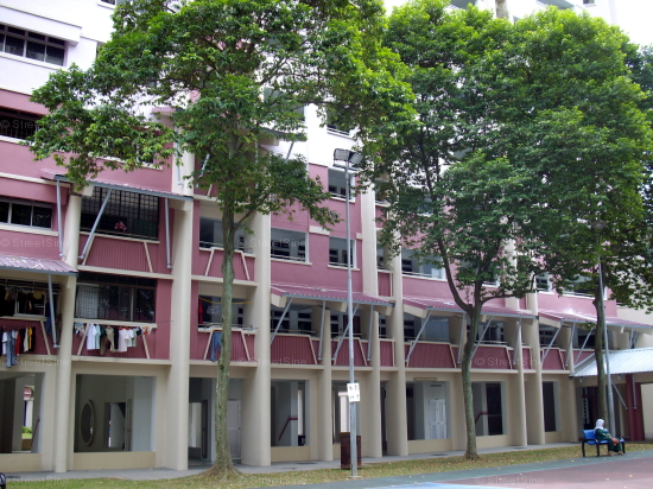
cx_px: 326
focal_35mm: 37
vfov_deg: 38.6
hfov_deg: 50.2
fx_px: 698
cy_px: 244
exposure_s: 1/200
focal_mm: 6.2
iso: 80
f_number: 2.8
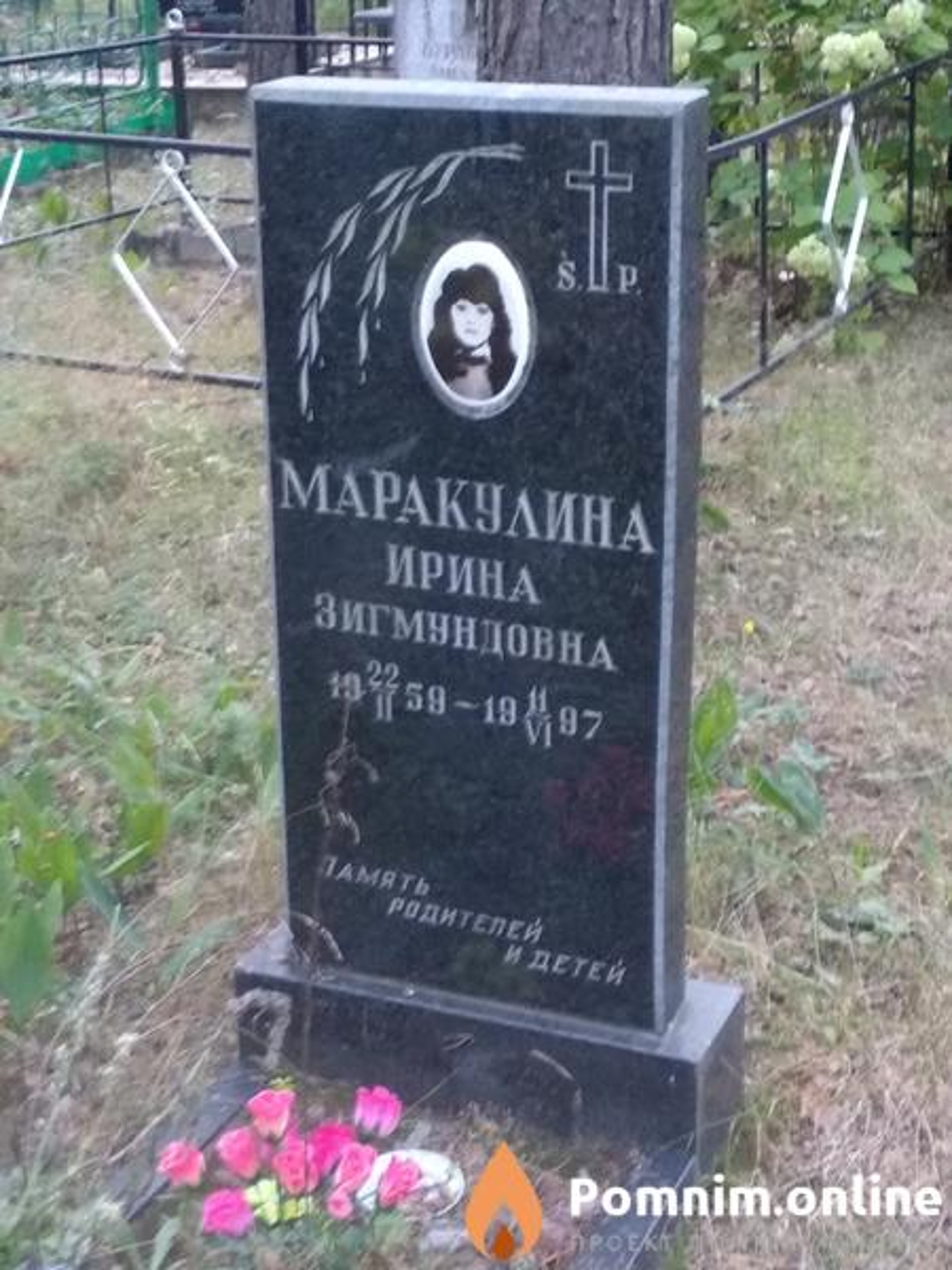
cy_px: 635
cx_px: 476
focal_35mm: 26
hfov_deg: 53.1
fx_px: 953
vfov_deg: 67.3
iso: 800
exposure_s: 1/17
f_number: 2.2
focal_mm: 3.81
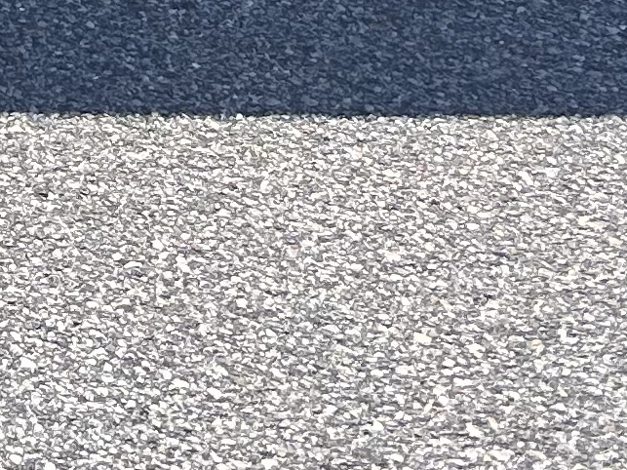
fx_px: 2952
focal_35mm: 163
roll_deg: -0.7
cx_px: -630
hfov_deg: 11.0
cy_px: -985
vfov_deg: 7.8
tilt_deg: -7.1
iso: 50
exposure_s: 1/4444
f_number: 1.5
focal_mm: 5.7
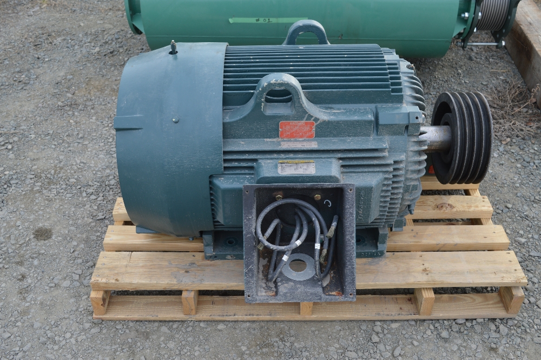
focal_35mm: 38
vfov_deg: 35.4
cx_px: 270
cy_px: 180
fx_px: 563
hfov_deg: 51.3
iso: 100
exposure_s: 1/125
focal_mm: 25
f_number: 5.6
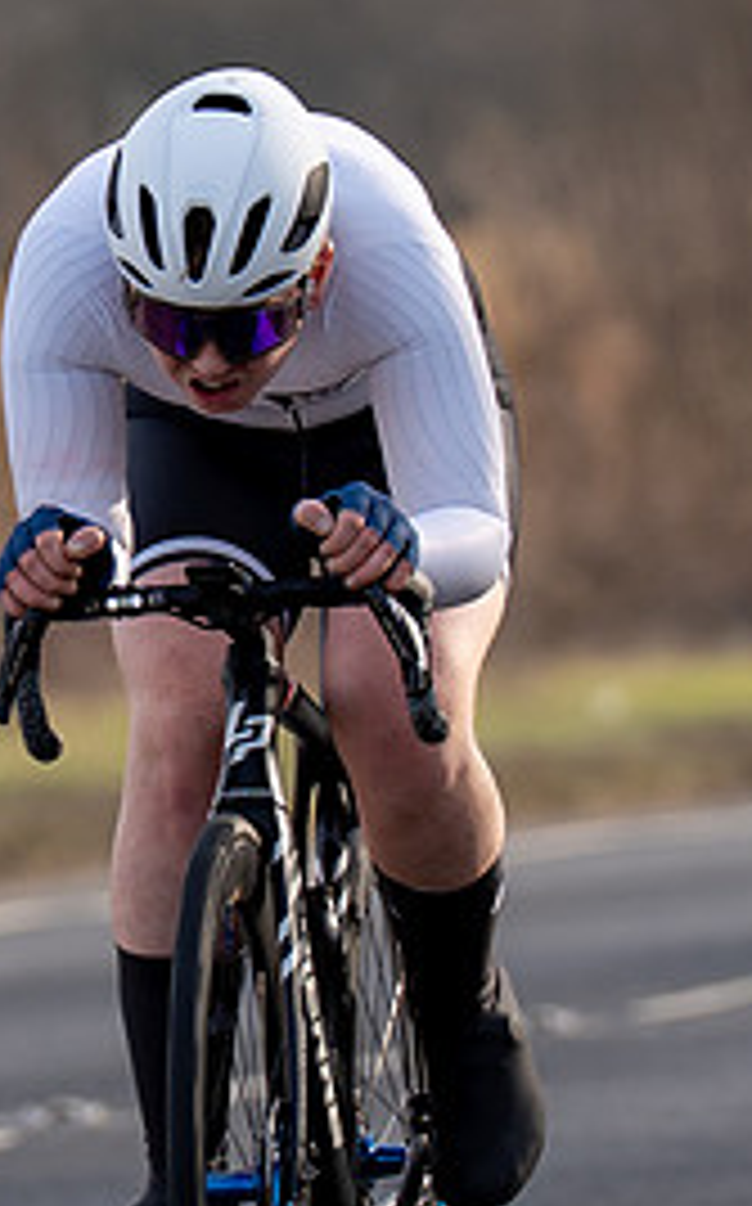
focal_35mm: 963
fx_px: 31646
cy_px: 544
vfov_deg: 2.2
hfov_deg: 1.4
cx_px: 222
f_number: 4
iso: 160
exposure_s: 1/800
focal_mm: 200
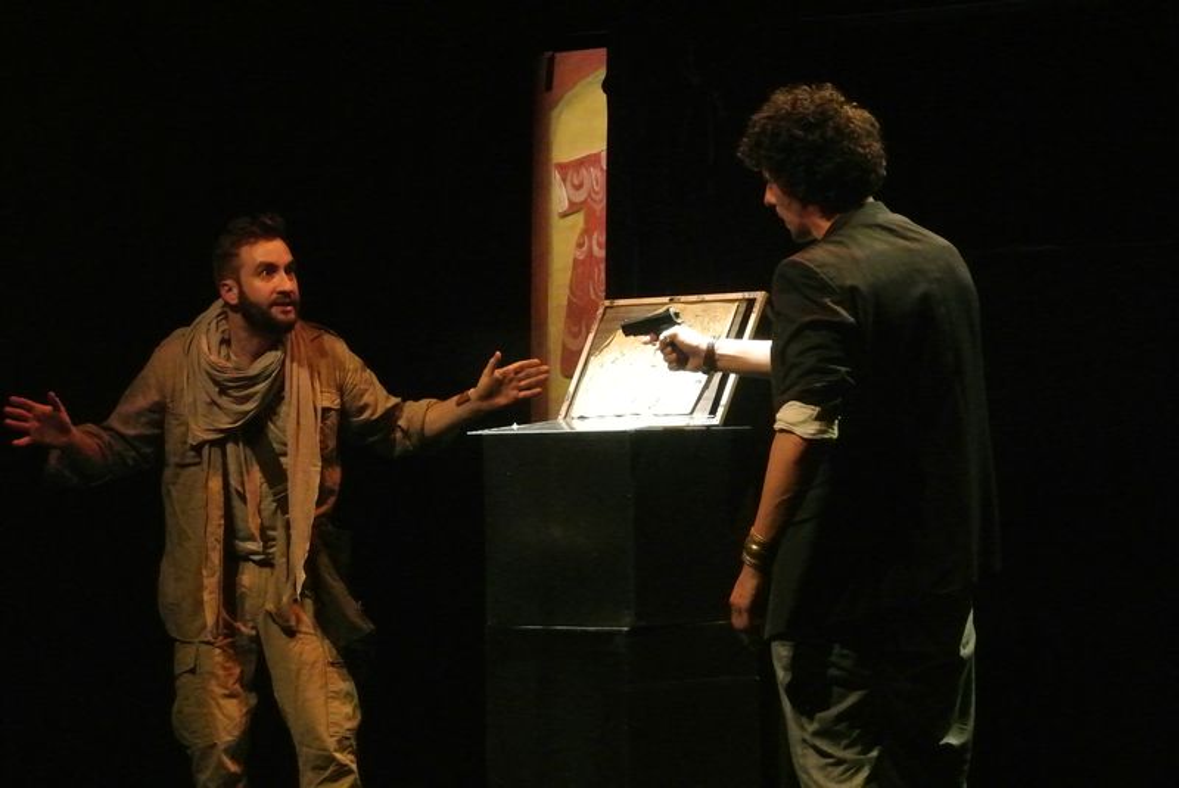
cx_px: 590
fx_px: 3901
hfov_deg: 17.2
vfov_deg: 11.5
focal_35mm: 119
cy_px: 394
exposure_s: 1/100
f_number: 5.6
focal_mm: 44.2
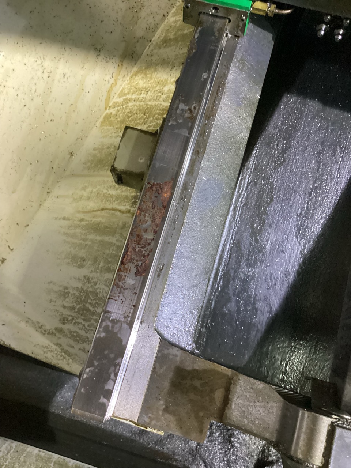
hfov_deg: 45.4
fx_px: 419
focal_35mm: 31
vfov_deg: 58.4
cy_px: 234
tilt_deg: -75.4
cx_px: 176
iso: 800
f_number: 2.4
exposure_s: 1/30
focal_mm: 3.3
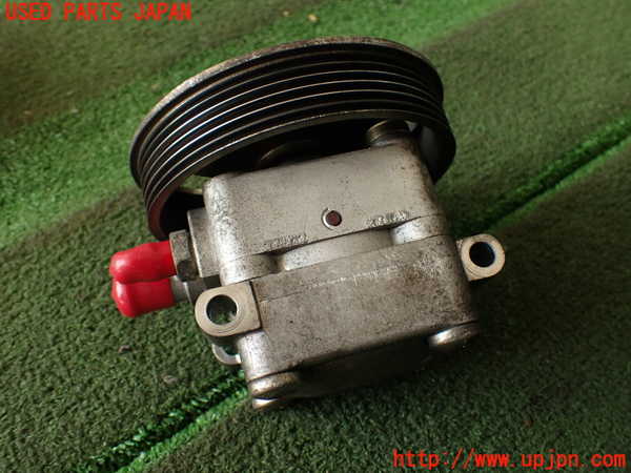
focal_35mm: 32
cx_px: 316
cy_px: 236
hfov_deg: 56.8
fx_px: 583
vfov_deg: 44.2
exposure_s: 1/60
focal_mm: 5.79
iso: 200
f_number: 2.4
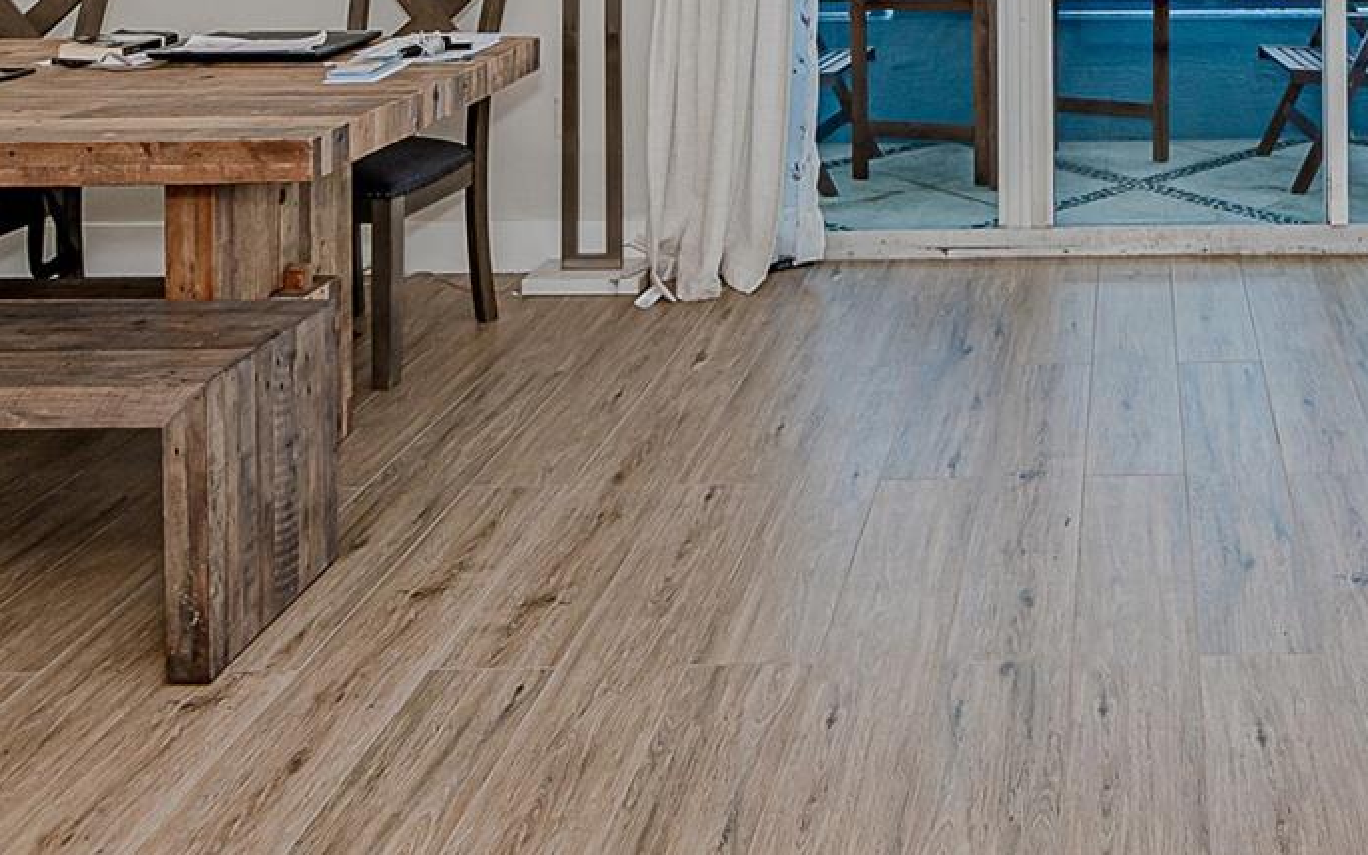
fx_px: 1417
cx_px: 1304
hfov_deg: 45.2
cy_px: -136
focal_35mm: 38
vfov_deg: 29.5
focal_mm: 16
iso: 200
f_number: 9
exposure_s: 1/200
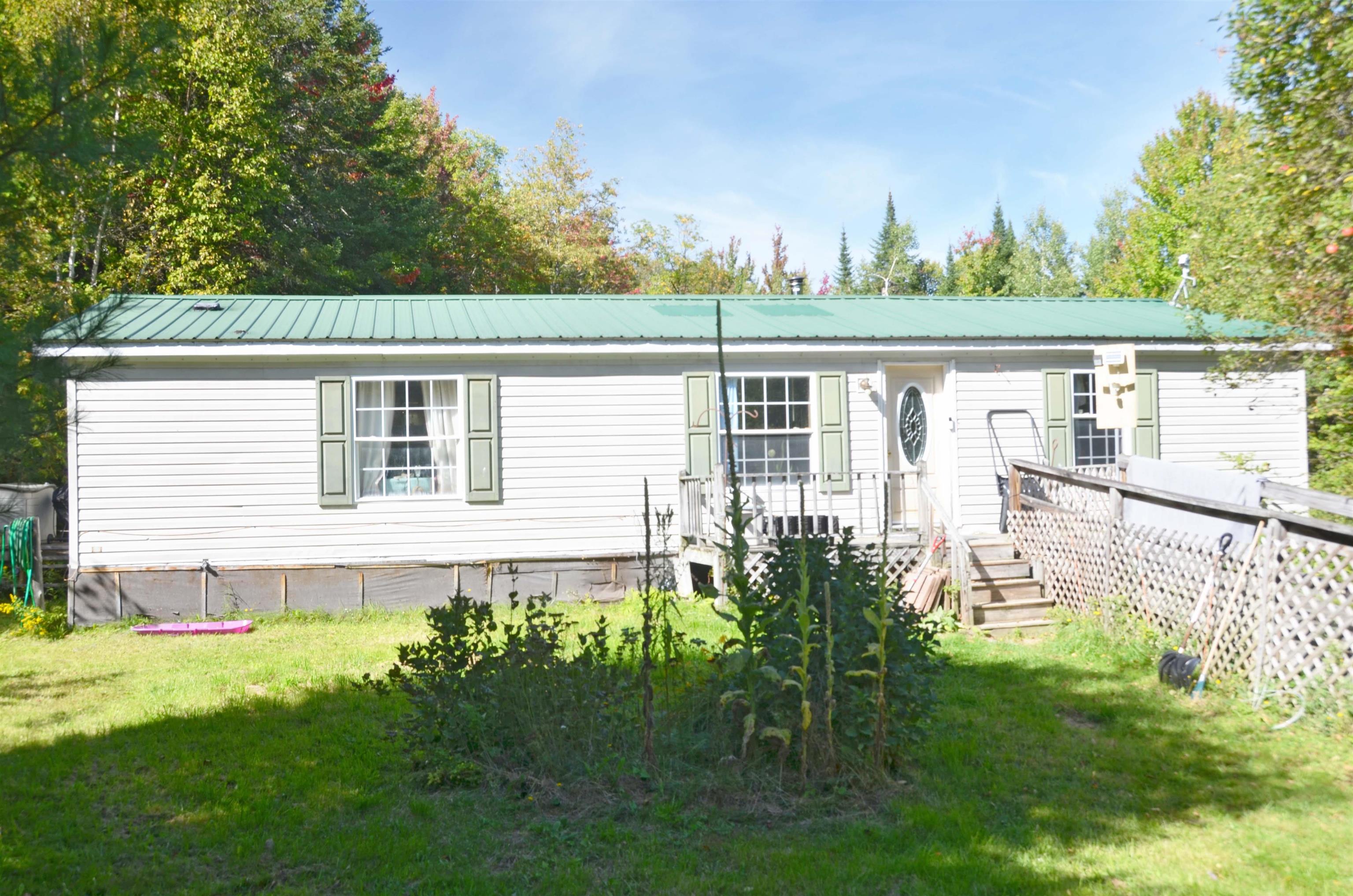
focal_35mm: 33
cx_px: 676
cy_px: 448
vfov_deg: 39.8
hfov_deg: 57.3
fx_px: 1238
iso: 100
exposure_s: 1/80
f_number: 8
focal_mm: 22
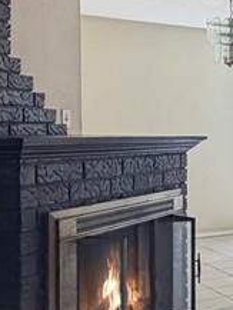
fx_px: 592
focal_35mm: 66
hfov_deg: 17.9
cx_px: 419
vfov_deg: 29.3
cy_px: 190
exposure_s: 1/120
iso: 250
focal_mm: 2.22
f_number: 2.2
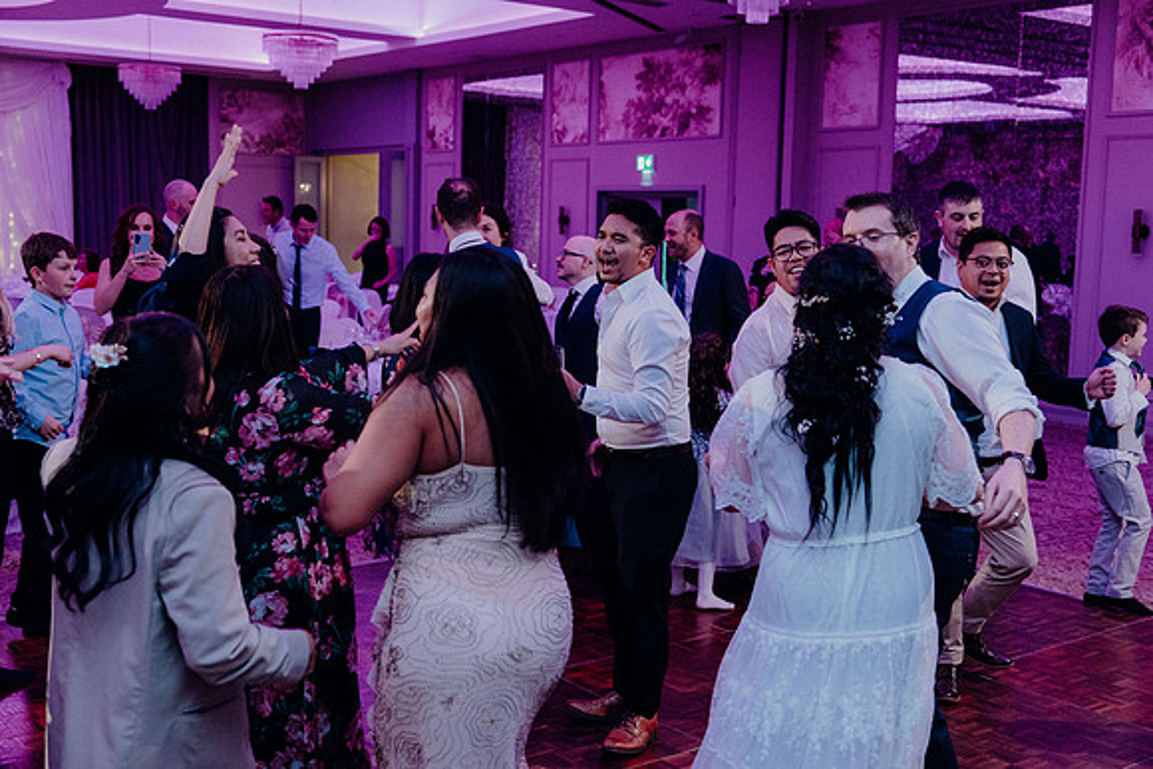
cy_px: 384
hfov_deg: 46.4
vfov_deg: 31.9
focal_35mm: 42
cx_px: 576
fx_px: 1345
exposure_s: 1/160
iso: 3200
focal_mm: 42
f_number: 3.5
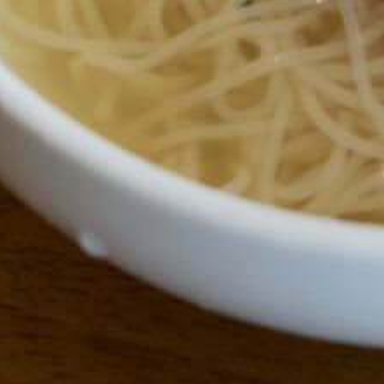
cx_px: 534
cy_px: -448
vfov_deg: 7.1
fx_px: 2962
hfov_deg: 7.3
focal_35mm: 236
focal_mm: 60
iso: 500
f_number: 5.6
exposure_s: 1/60
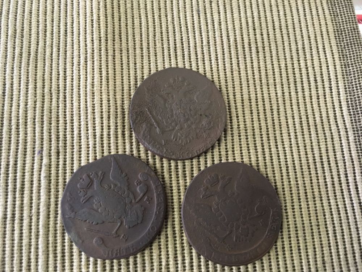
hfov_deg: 61.7
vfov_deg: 48.2
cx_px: 181
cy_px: 136
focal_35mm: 29
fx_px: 303
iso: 160
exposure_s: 1/30
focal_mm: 4.15
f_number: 2.2
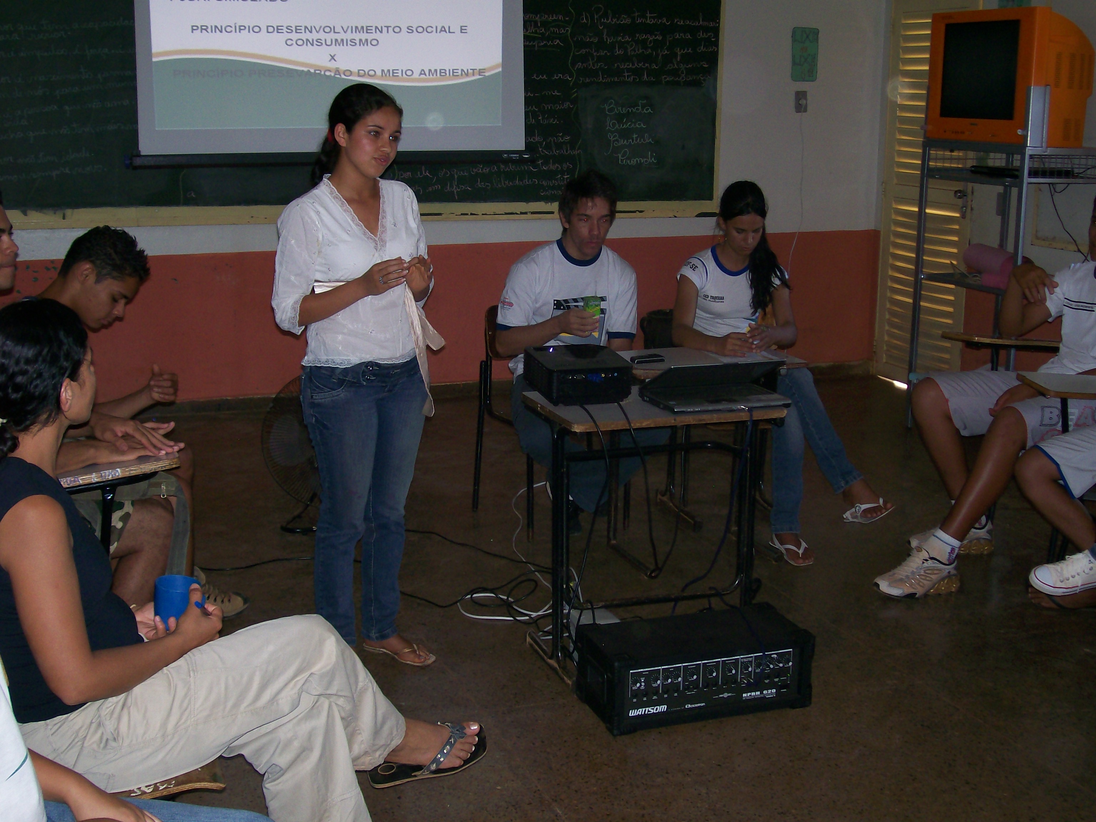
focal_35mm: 45
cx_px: 548
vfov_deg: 32.2
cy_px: 411
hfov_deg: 42.1
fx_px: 1425
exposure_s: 1/73.1
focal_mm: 7.6
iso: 80
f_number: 3
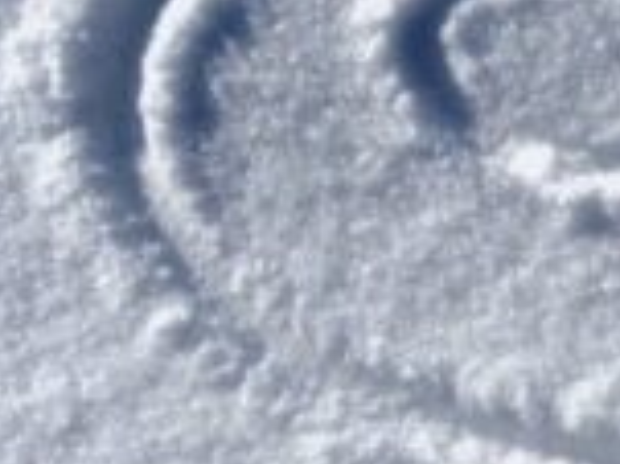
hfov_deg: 14.2
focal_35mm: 123
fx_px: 2201
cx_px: 1100
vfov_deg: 11.7
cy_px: -140
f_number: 2.2
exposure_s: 1/5128
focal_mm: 4.15
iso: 25
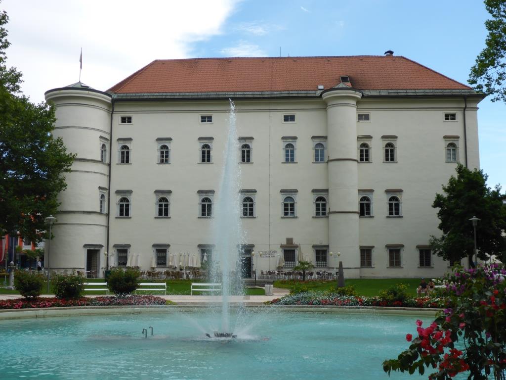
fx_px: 643
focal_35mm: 44
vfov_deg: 32.9
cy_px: 190
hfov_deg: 42.9
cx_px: 253
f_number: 4.3
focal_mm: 7.8
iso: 100
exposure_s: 1/400
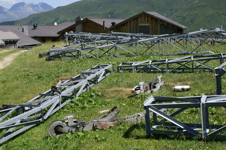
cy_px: 74
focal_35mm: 46
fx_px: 288
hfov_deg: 42.8
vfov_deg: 29.1
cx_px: 112
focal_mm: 30
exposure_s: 1/250
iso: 100
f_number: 9
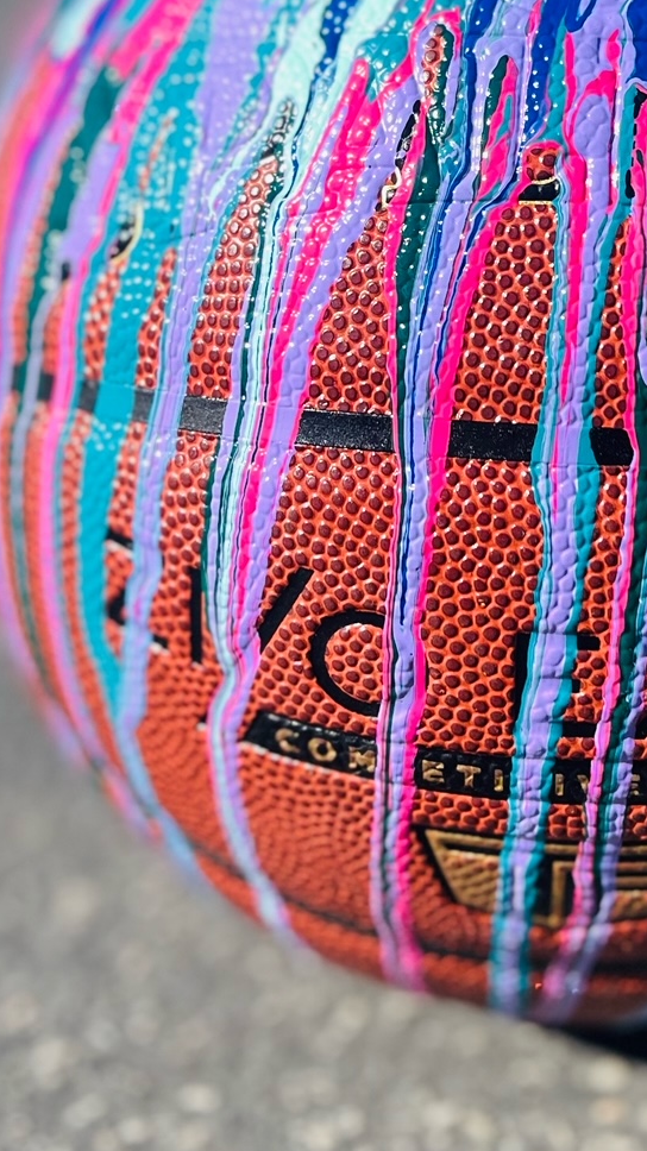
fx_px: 1801
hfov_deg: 20.0
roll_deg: -0.3
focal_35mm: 59
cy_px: 190
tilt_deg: -12.1
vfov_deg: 34.1
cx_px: 563
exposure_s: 1/7407
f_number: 1.6
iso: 50
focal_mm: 5.1
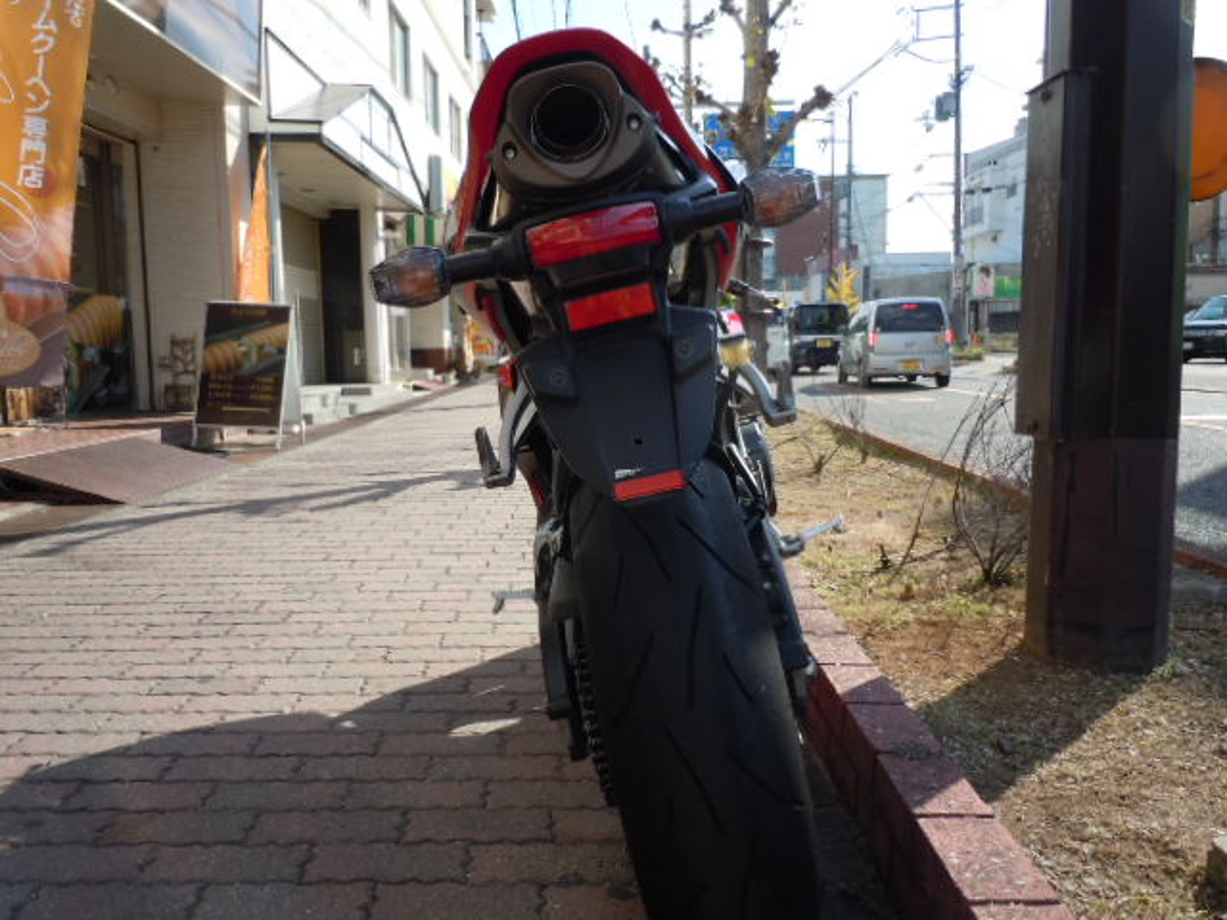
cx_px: 614
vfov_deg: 49.7
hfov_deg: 63.4
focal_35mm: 28
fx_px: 992
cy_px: 460
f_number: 3.7
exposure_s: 1/400
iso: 100
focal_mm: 5
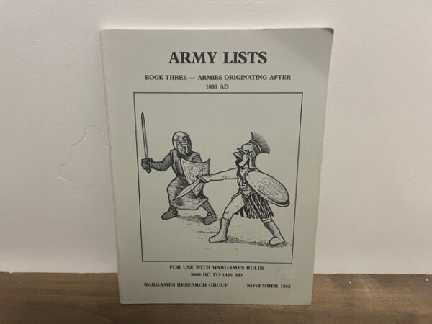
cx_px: 216
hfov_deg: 67.3
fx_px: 324
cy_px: 162
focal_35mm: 26
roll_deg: +1.1
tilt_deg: -26.4
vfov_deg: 53.1
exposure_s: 1/60
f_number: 1.6
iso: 200
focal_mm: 4.2
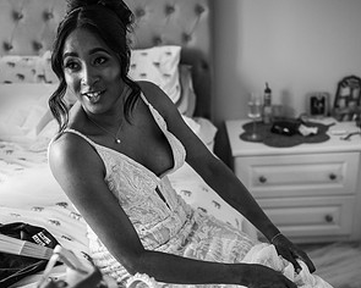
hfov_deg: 37.3
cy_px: 195
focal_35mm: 50
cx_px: 182
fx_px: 534
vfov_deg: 30.0
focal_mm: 35
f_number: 2
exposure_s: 1/200
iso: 450
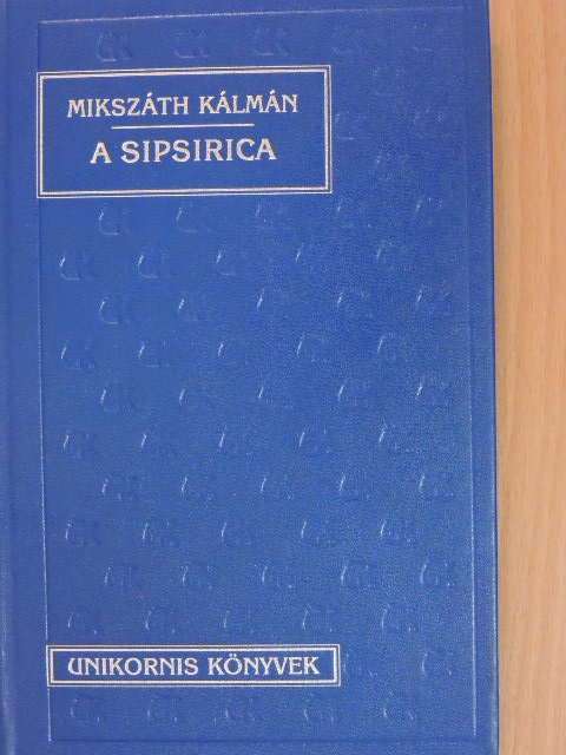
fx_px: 1526
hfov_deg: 21.0
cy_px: 378
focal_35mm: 70
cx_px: 283
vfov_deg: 27.8
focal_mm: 12.5
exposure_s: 1/60
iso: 1600
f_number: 4.5
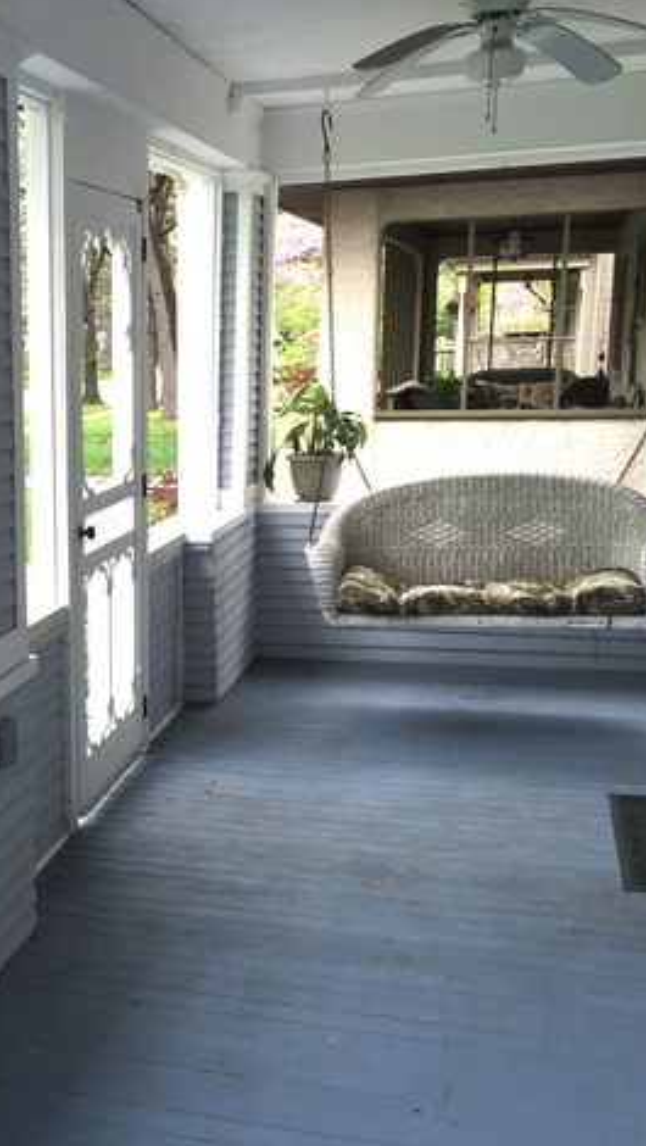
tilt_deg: -11.4
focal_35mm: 43
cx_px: 49
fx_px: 1307
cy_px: 566
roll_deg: +1.4
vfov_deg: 47.3
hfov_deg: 26.7
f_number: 2.2
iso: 32
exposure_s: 1/140
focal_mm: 4.15
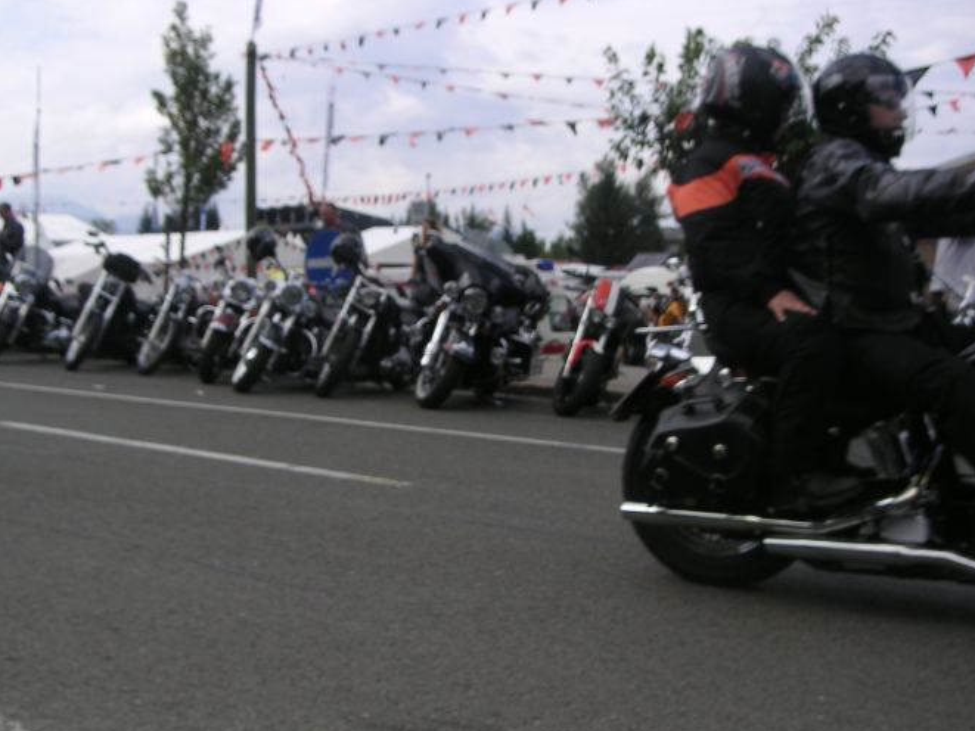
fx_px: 1296
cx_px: 422
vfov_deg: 31.5
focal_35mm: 46
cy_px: 391
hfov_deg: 41.1
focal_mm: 6
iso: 50
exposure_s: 1/750
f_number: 2.8
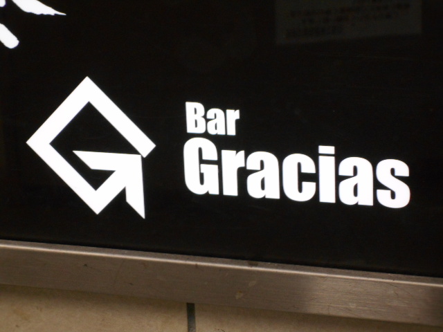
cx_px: 222
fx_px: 1446
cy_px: 166
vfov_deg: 13.1
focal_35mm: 113
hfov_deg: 17.4
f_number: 6
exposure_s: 1/30
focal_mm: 20.1
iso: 450
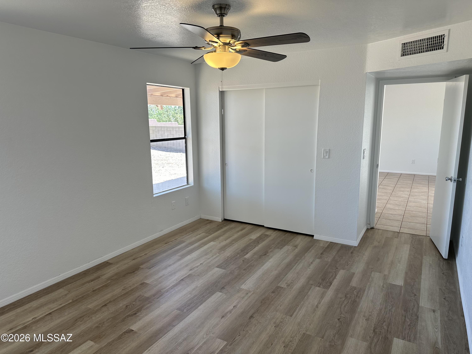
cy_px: 177
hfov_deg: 71.6
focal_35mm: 24
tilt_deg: -10.3
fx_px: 327
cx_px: 236
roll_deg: +0.9
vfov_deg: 56.8
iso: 64
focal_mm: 6.86
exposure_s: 1/182
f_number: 1.78
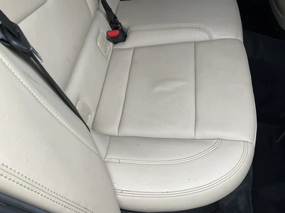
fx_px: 239
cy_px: 106
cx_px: 142
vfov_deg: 48.2
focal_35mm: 29
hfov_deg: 61.7
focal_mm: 3
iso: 40
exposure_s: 1/122
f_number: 1.8
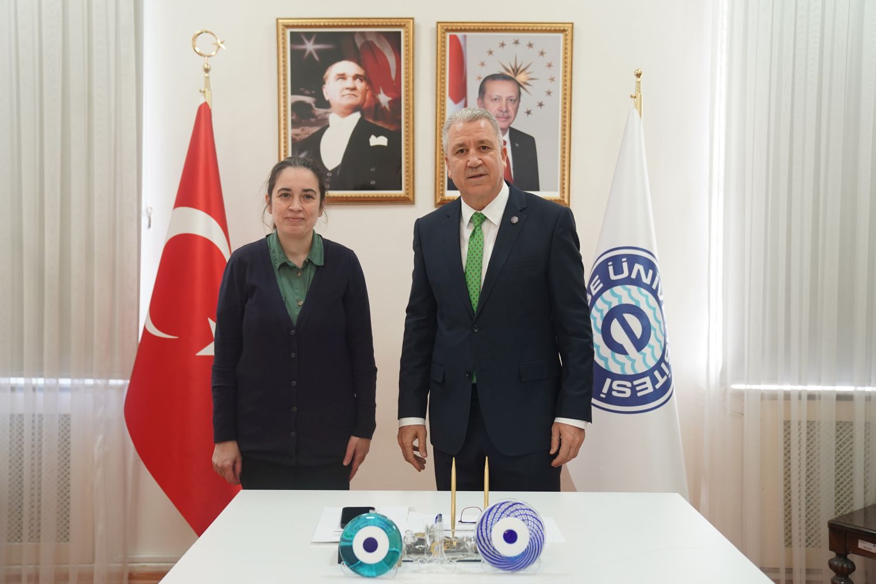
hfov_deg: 50.7
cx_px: 438
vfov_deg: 35.1
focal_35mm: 38
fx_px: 925
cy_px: 292
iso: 1000
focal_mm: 38
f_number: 3.2
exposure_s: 1/100
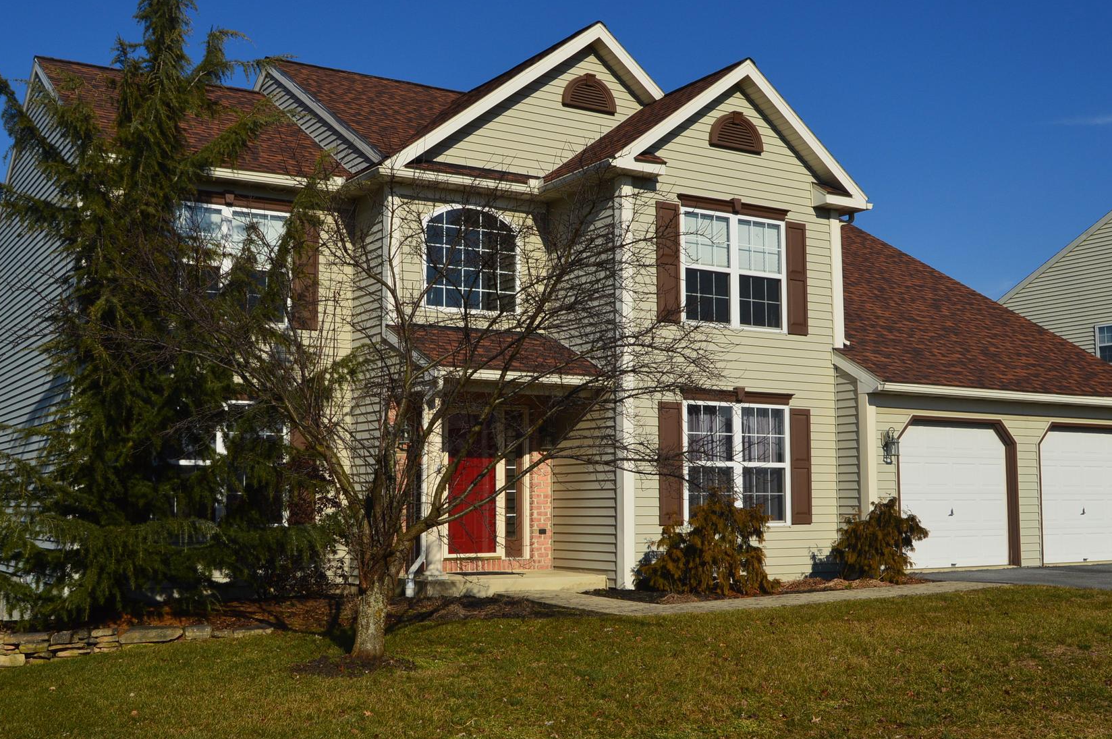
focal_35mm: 41
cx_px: 513
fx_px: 1265
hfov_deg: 47.4
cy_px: 402
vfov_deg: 32.5
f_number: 11
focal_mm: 22
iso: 180
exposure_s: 1/500
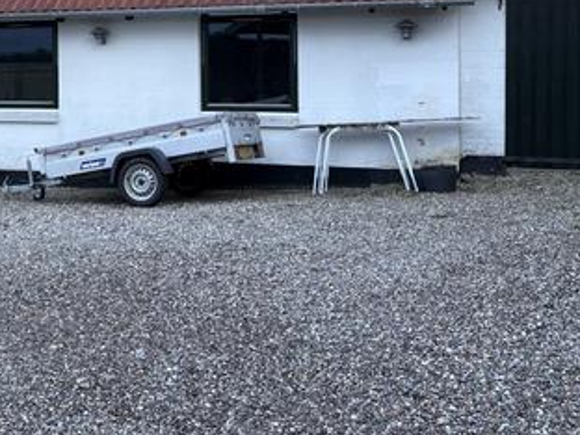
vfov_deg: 28.1
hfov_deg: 37.0
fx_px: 838
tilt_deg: -0.7
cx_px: 128
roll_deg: +1.5
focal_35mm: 50
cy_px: 54
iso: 125
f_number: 1.6
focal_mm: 5.96
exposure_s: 1/62
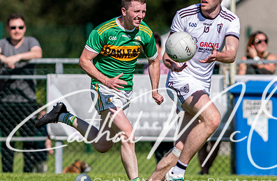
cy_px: 99
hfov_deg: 1.9
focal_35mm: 1101
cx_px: 202
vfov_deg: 1.2
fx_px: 8425
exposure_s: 1/2000
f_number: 2.8
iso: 100
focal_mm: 300
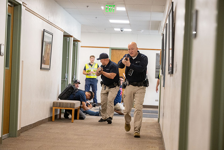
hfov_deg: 21.9
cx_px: 112
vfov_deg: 14.7
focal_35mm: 93
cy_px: 75
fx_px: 579
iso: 2500
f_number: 2.8
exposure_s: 1/640
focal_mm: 93
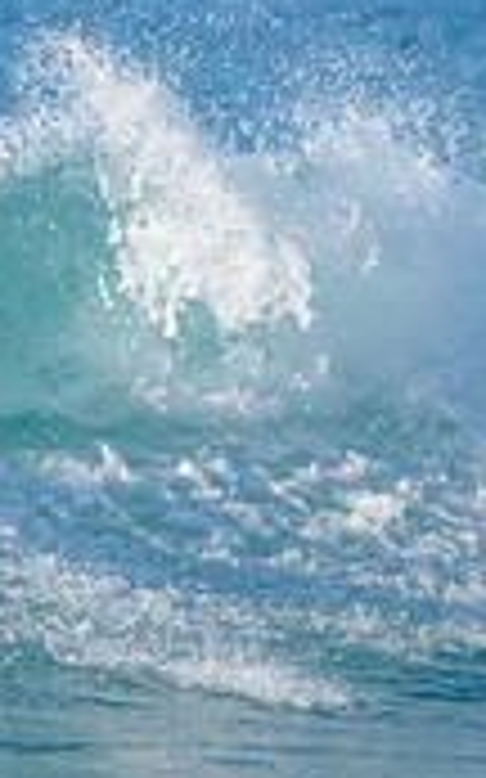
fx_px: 36290
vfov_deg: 1.2
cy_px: 164
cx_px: -724
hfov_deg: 0.8
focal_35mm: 1711
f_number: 5.6
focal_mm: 500
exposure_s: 1/2000
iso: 280
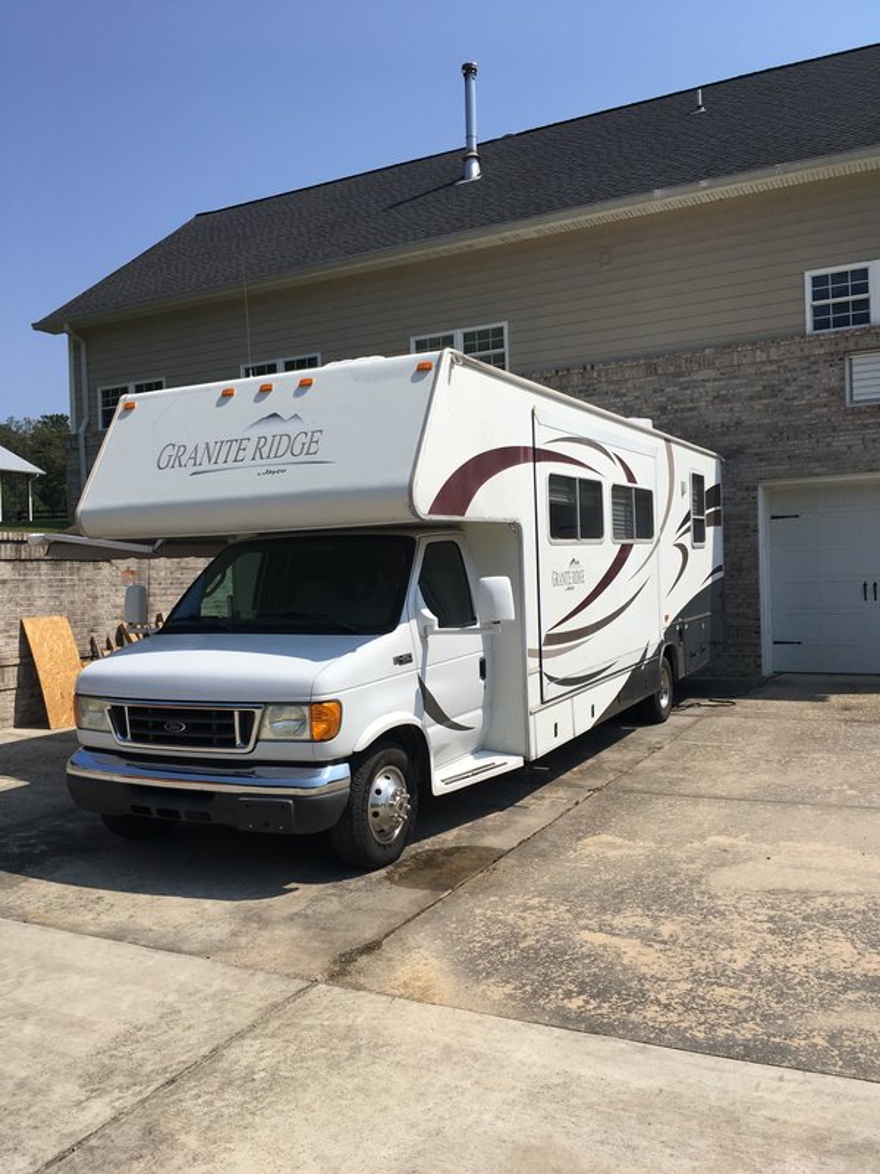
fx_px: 983
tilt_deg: -1.2
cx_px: 440
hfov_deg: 48.2
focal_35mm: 29
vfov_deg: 61.7
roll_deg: +0.5
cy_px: 587
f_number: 2.2
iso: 25
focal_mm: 4.15
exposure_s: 1/2849
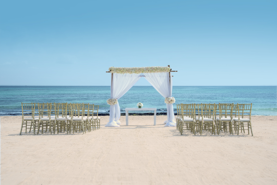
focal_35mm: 52
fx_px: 400
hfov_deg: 38.2
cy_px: 92
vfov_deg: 26.0
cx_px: 138
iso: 100
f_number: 9
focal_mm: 52
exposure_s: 1/250
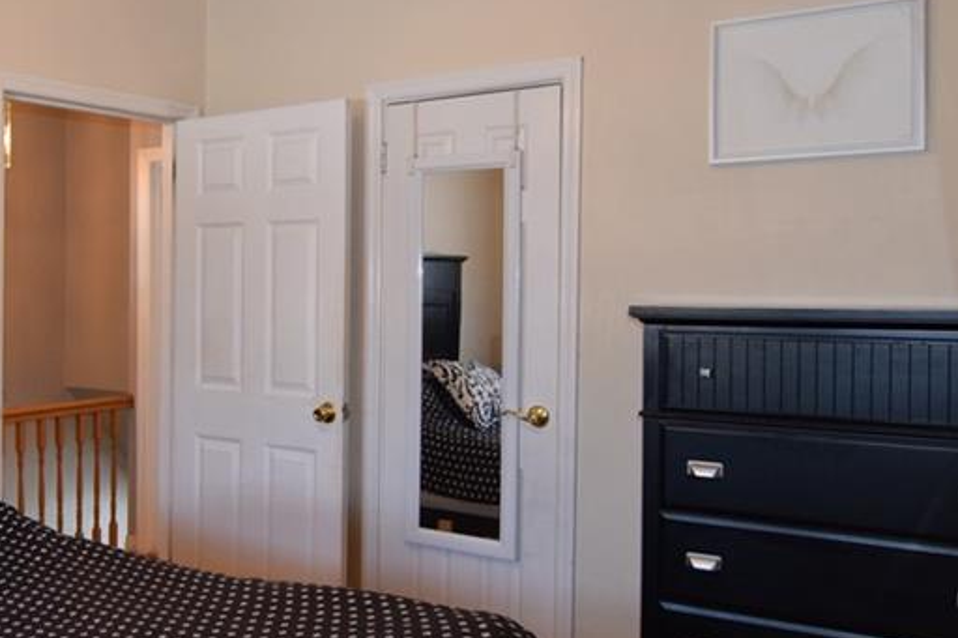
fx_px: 958
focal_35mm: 36
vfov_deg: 36.8
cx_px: 254
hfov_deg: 51.2
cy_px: 297
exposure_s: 1/80
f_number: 4.5
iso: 800
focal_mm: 12
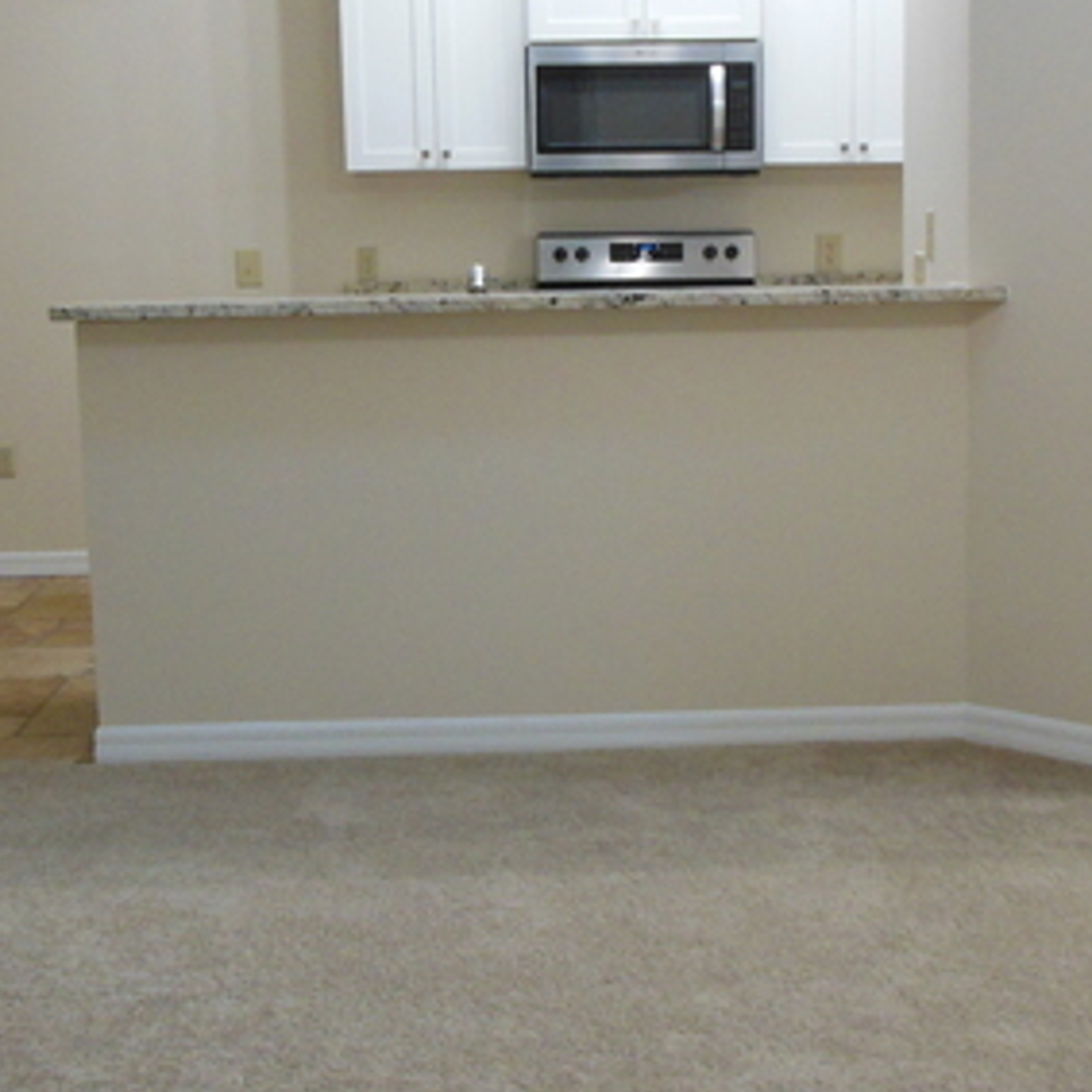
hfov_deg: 32.8
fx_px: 1856
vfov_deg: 32.8
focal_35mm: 52
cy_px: 563
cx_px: 569
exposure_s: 1/25
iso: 400
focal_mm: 4.5
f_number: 3.2
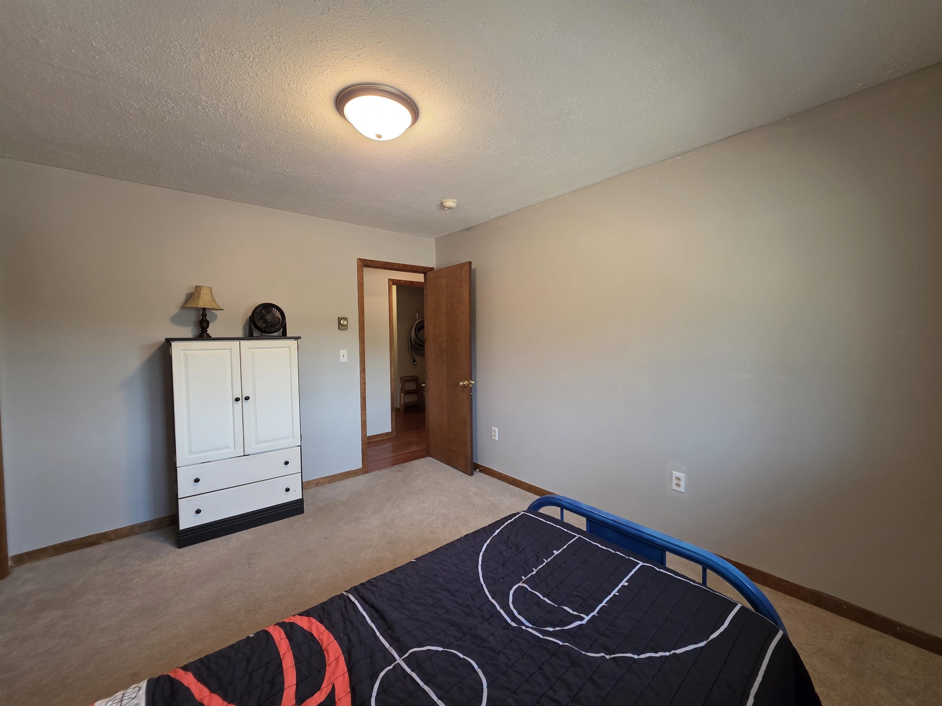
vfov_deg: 89.9
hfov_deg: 106.2
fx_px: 354
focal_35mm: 13
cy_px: 353
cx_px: 471
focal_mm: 2.2
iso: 160
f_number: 1.9
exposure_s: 1/60
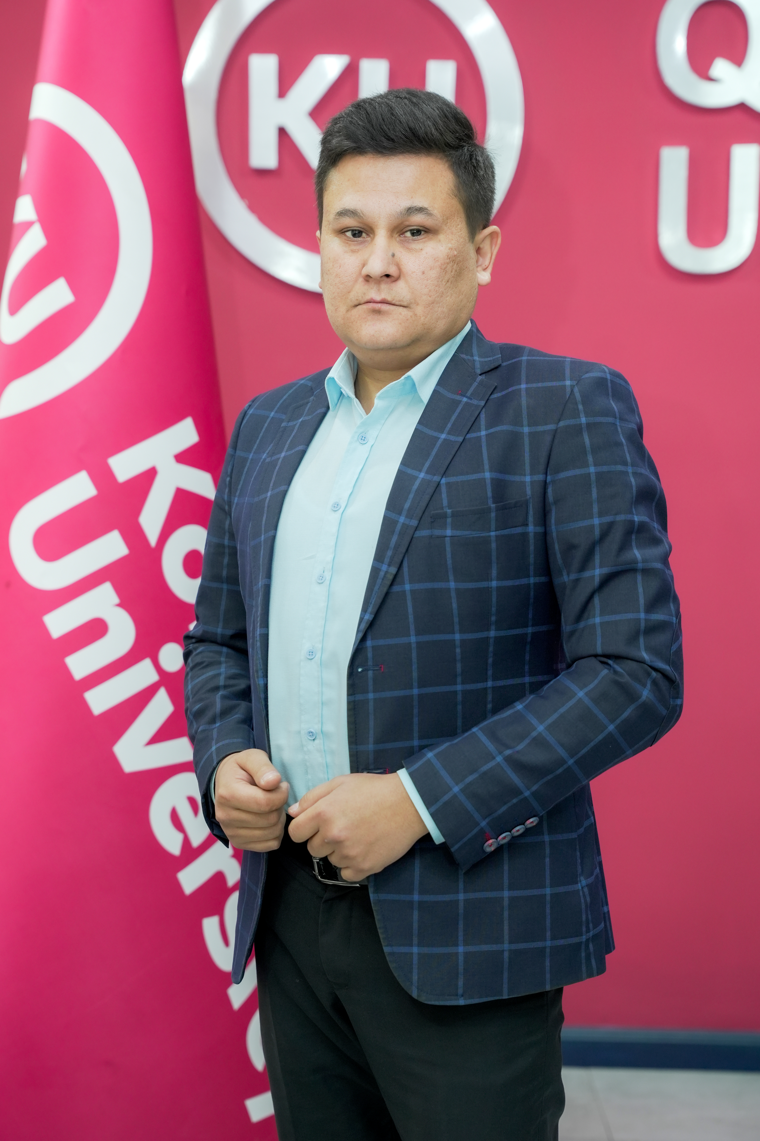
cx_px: 380
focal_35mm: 55
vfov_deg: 36.5
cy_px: 570
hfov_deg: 24.8
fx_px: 1729
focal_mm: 54.6
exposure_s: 1/160
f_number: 3.5
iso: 800
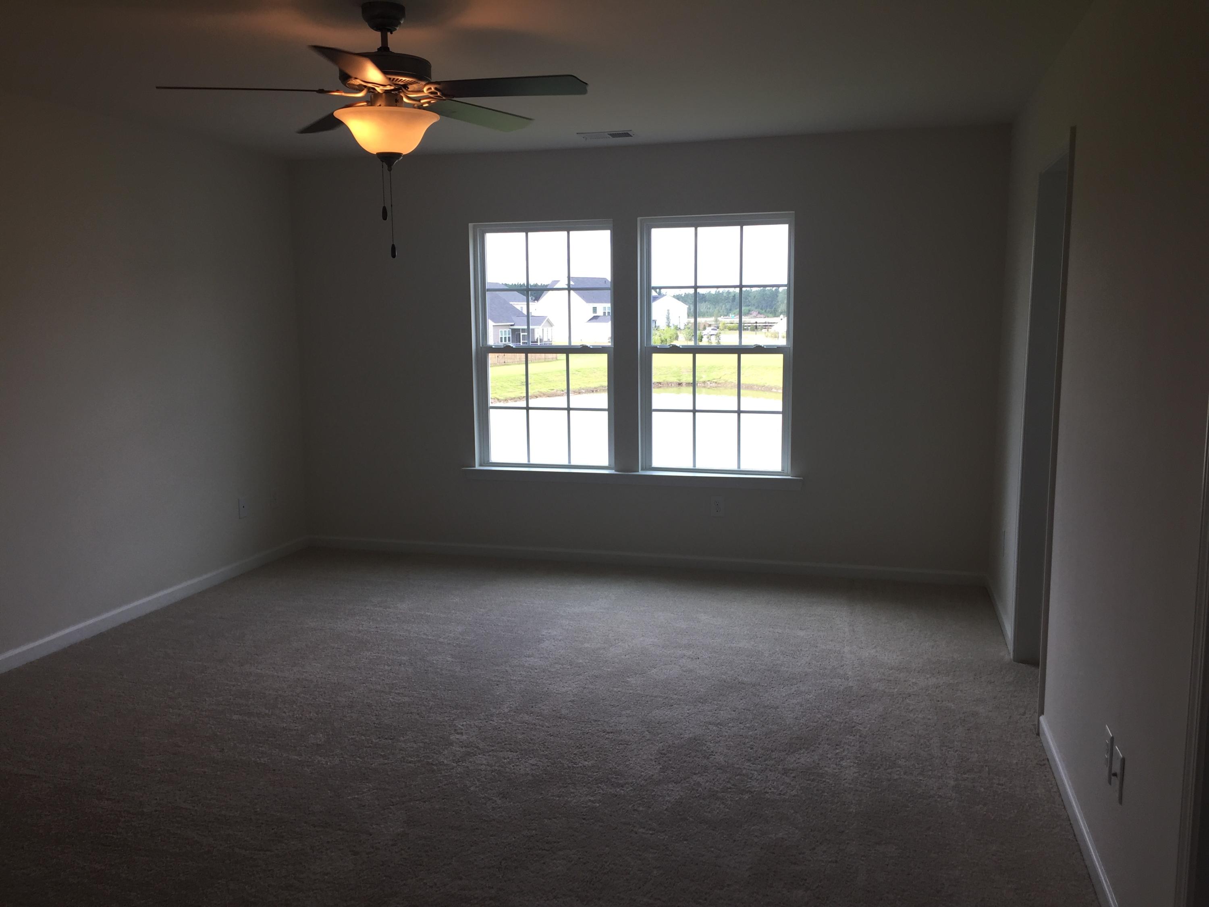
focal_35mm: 29
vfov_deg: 48.2
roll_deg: -1.3
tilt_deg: -7.1
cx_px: 604
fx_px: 1013
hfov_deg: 61.7
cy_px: 454
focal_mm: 4.15
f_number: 2.2
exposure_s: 1/130
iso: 32
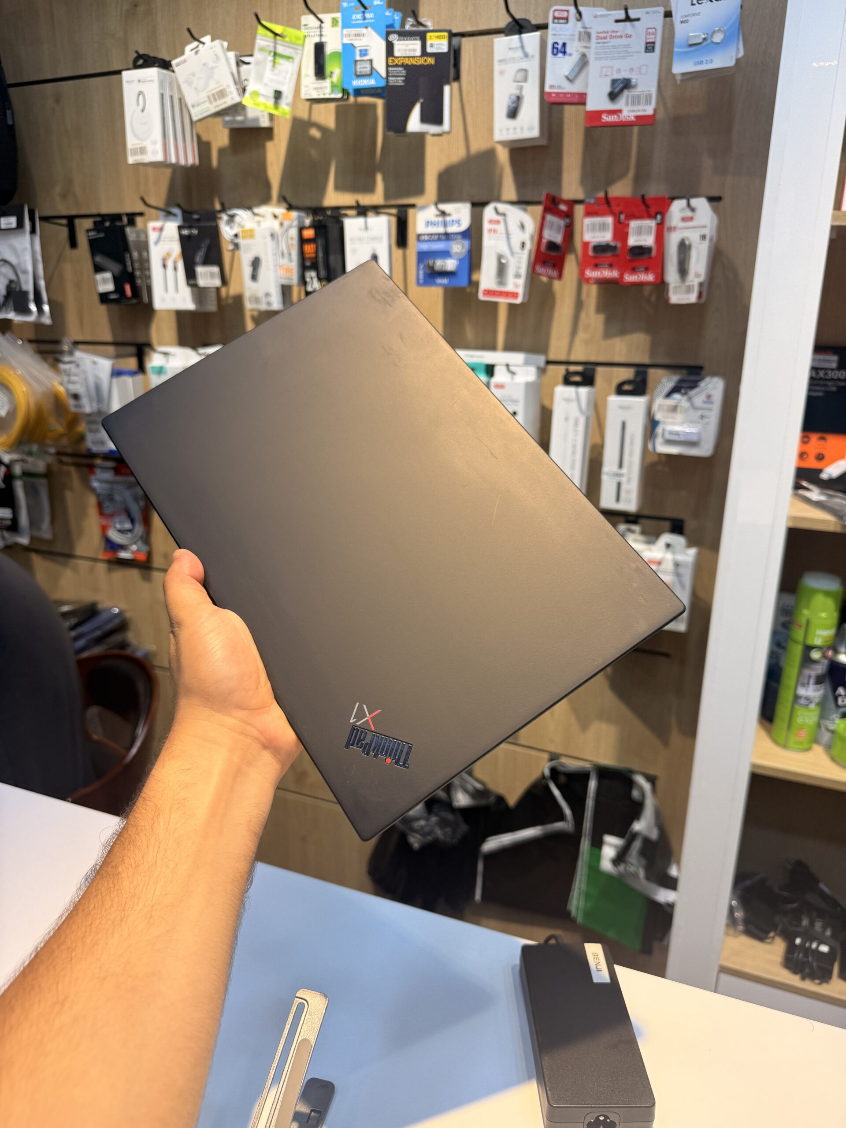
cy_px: 564
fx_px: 782
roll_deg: -1.5
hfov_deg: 56.8
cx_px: 423
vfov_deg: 71.6
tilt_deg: -17.1
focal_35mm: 24
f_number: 1.78
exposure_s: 1/293
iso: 64
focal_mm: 6.76
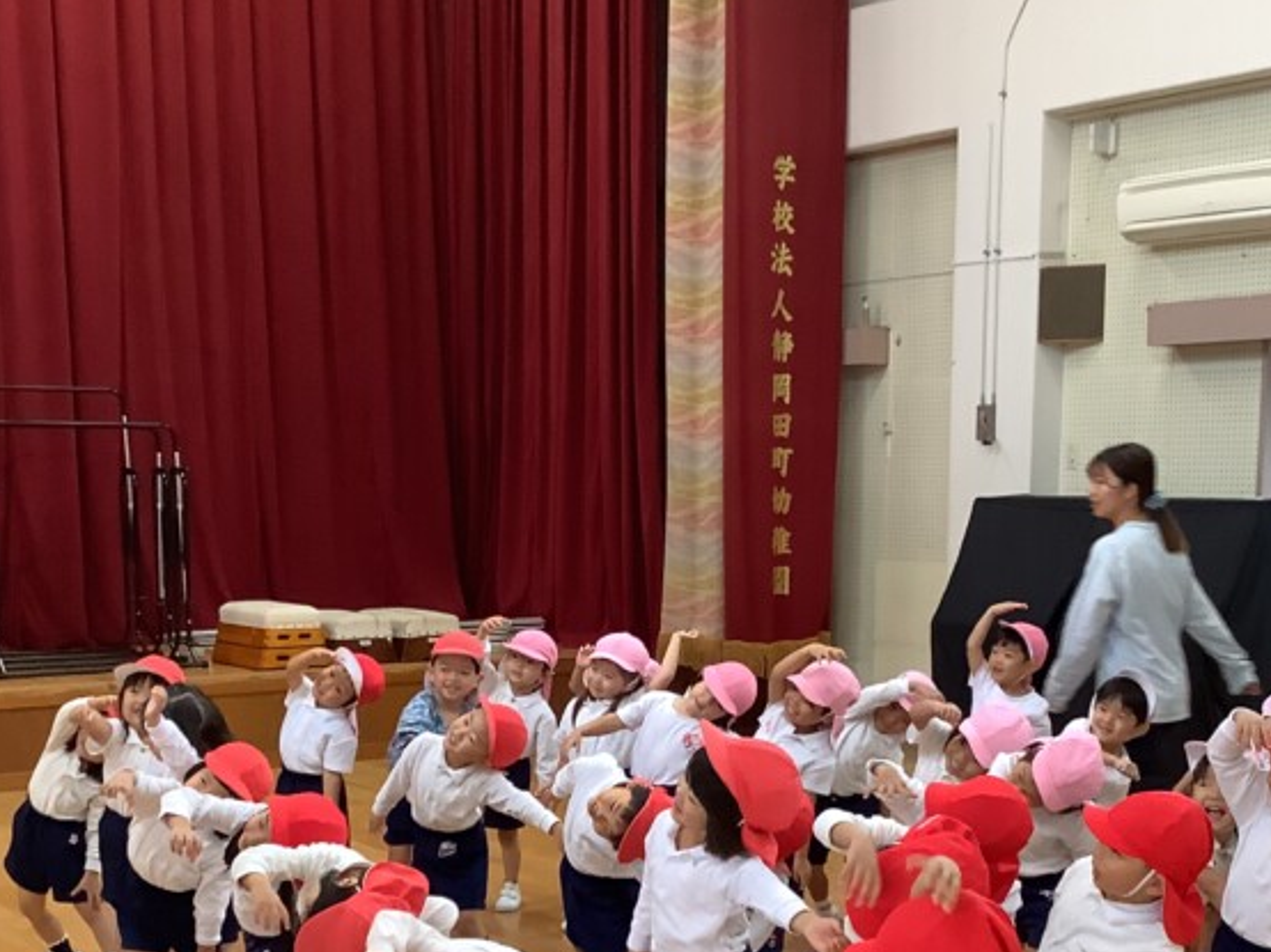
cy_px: 766
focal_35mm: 56
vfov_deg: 25.6
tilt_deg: -9.9
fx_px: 2055
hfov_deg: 34.4
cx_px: 658
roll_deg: +0.0
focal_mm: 3.3
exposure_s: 1/60
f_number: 2.4
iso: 160
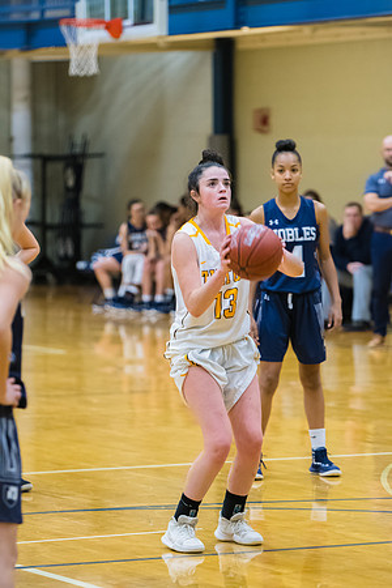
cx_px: 196
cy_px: 294
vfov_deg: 11.0
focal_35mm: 188
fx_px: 3062
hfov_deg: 7.3
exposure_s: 1/400
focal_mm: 125
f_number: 2.8
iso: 3200
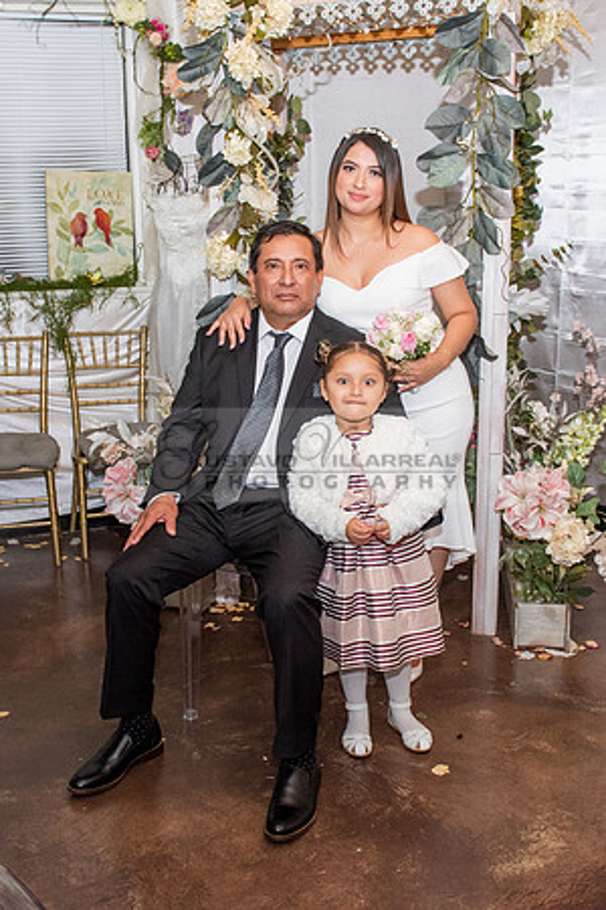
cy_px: 435
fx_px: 948
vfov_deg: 51.2
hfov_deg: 35.4
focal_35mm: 38
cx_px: 289
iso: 1600
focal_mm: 24
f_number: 4.5
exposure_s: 1/125
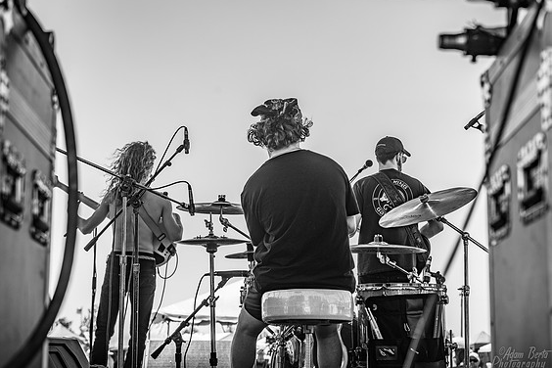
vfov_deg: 18.9
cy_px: 184
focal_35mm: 72
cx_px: 277
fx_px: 1104
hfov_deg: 28.1
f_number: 5.6
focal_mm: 70
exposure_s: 1/500
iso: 100
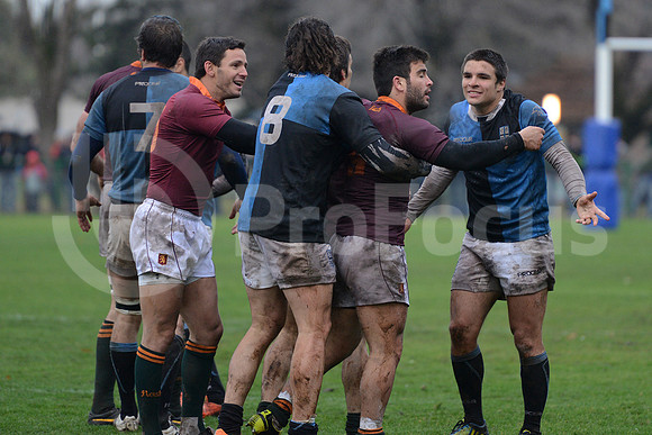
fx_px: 4891
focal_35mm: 270
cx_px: 326
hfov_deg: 7.6
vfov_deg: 5.1
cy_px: 218
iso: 2500
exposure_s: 1/500
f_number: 4
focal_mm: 270
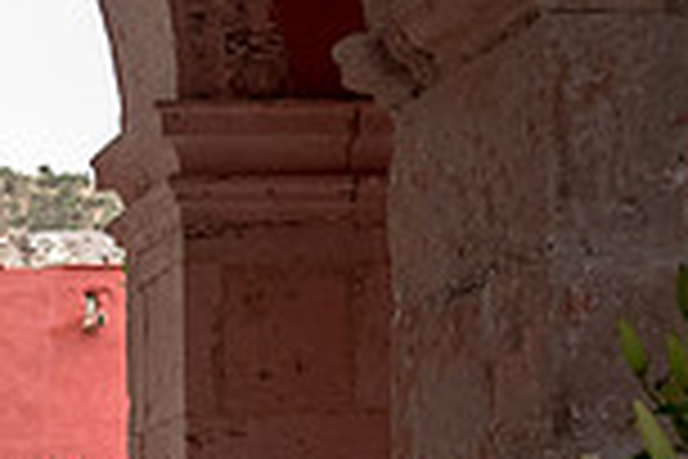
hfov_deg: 14.0
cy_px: 605
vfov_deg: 10.1
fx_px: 2542
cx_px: -463
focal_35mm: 133
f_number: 3.2
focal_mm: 35
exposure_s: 1/100
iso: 100
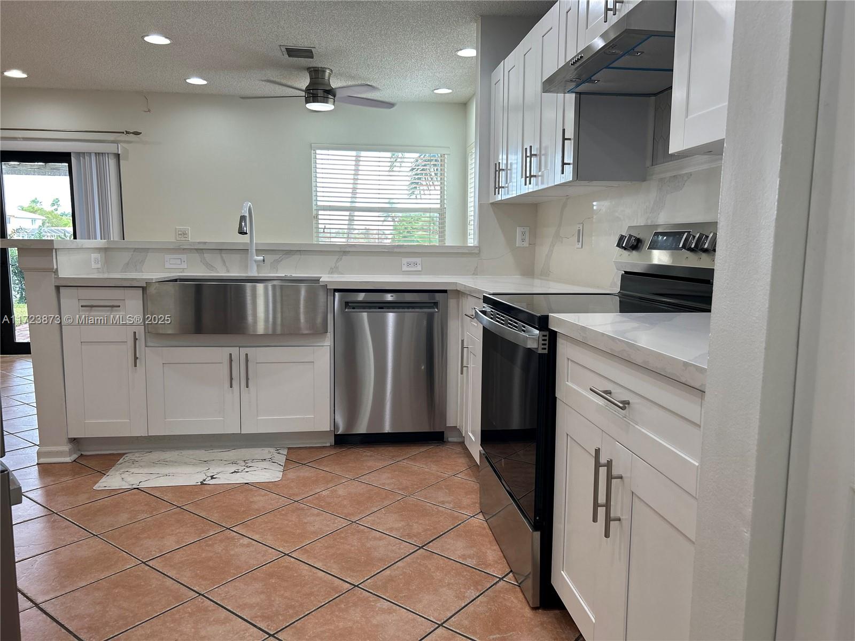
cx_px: 428
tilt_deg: -7.6
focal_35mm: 26
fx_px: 642
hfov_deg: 67.3
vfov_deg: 53.1
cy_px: 320
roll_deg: -0.4
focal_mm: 5.7
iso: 50
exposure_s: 1/120
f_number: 1.5
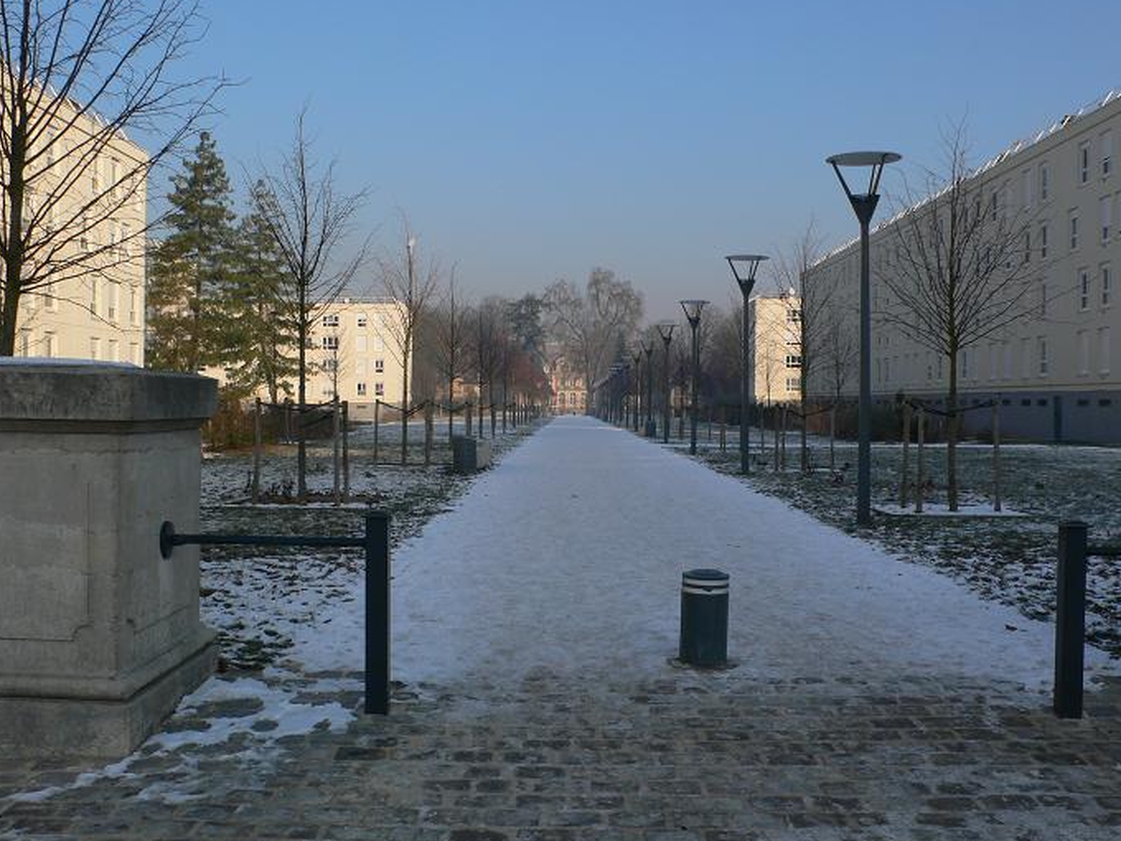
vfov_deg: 39.7
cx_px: 556
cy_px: 427
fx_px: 1166
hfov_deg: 51.4
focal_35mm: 36
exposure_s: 1/400
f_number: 4.5
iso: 80
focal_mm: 6.3
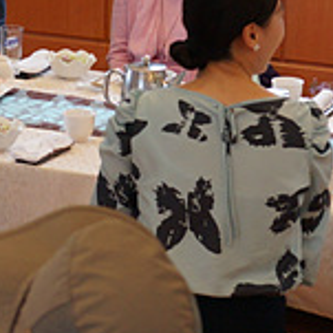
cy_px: -41
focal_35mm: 177
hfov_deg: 9.8
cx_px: -22
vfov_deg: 9.8
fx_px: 1926
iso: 640
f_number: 4
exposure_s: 1/160
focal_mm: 30
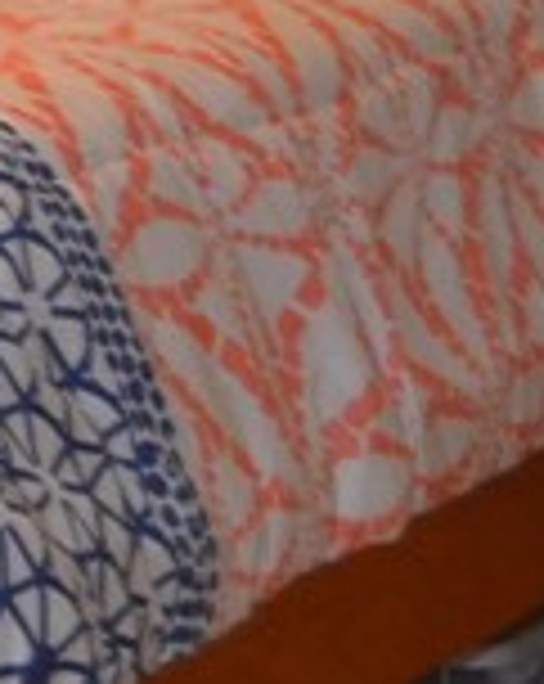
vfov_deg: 7.7
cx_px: -1663
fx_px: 4885
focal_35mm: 242
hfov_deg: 5.5
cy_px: -648
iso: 1250
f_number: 4
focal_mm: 24
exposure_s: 1/60
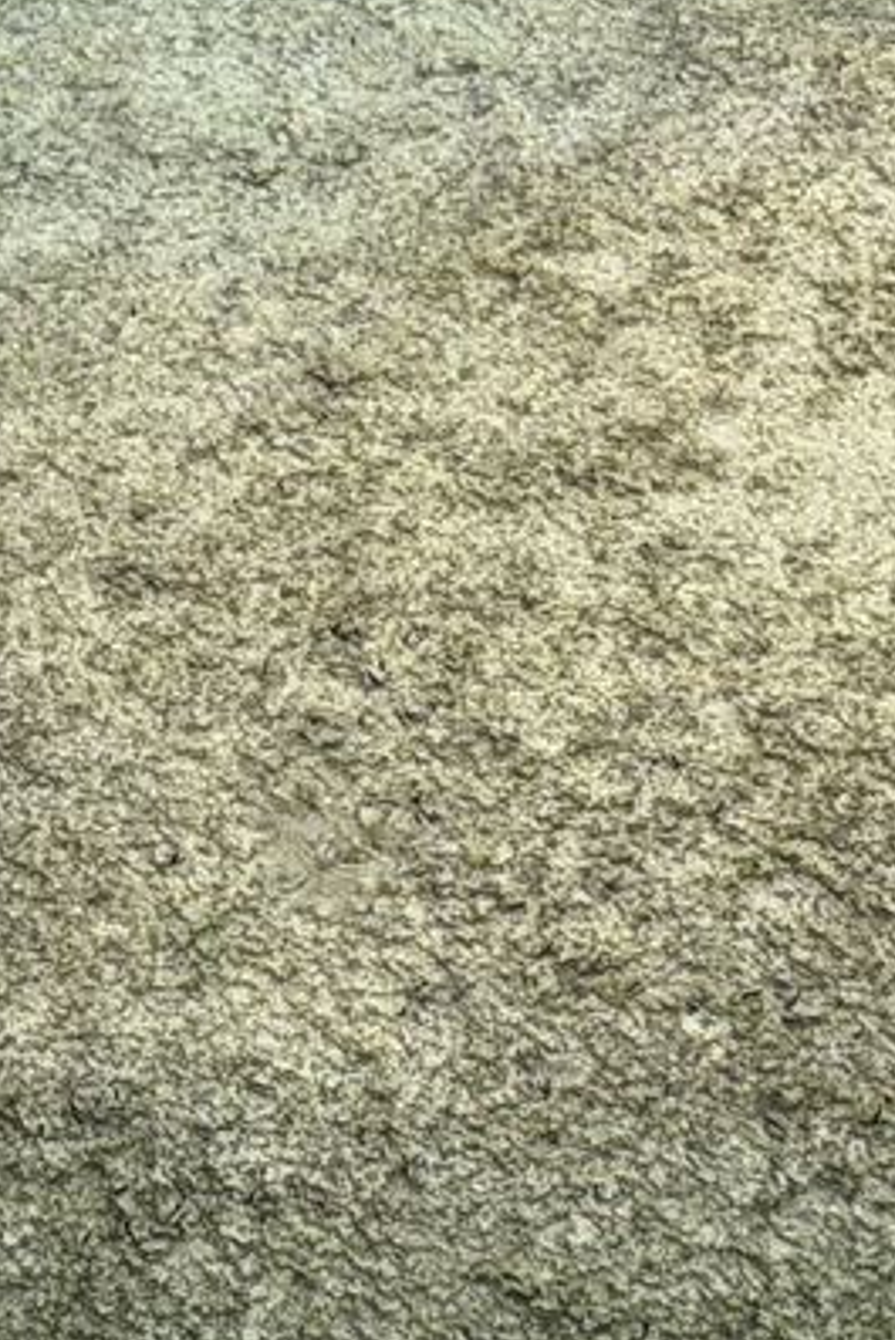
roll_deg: -0.7
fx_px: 7489
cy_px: -564
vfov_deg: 10.0
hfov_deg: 6.7
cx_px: -557
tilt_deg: -28.3
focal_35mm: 201
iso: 64
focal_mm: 6.76
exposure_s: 1/2762
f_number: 1.78
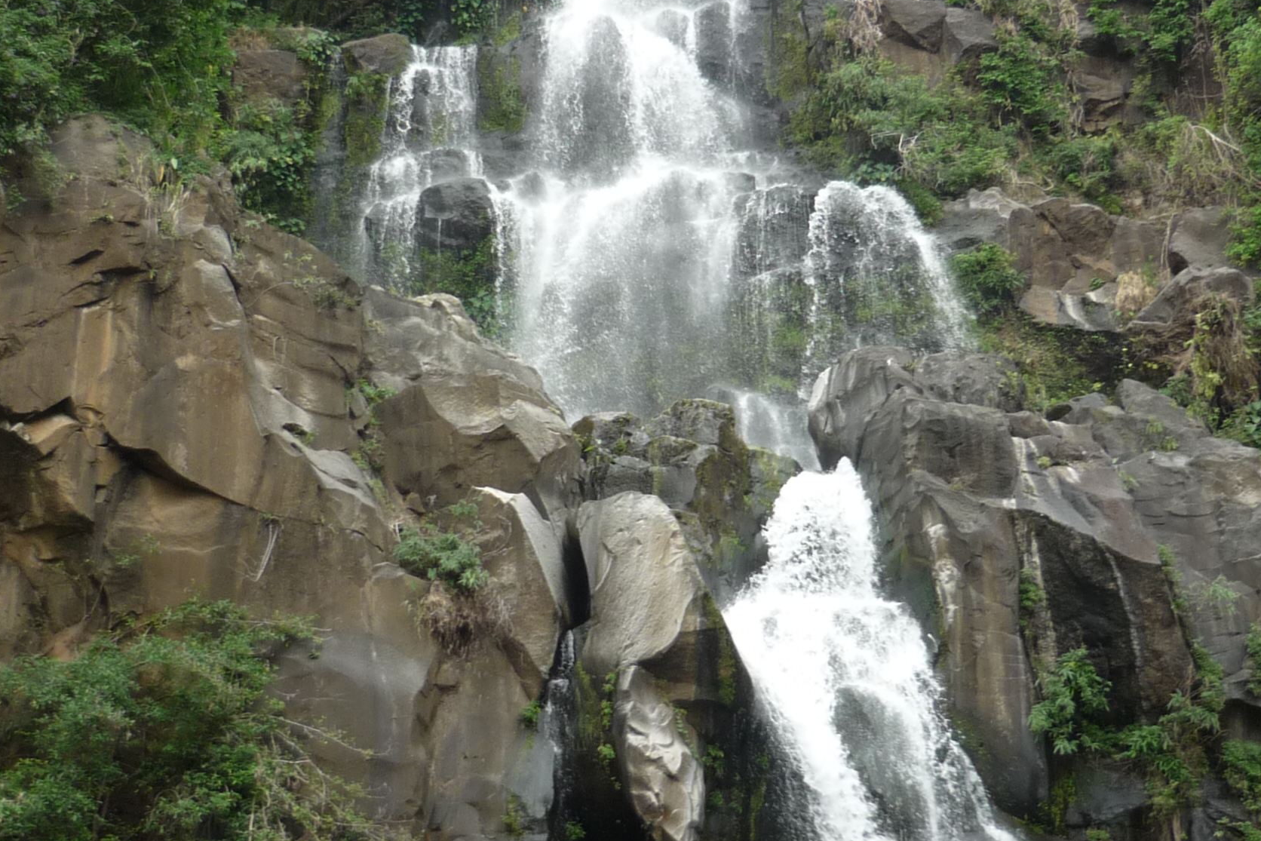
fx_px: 2347
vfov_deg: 20.3
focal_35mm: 67
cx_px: 622
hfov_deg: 30.1
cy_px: 405
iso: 100
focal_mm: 5.5
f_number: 2.8
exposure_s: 1/200
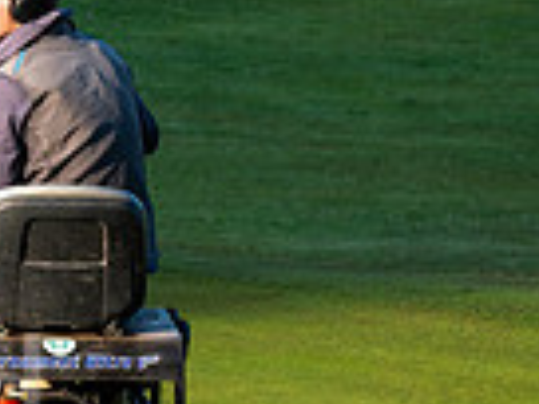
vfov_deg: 2.4
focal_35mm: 609
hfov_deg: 3.2
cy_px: 261
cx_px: -559
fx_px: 9483
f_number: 5
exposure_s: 1/640
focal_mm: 120
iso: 160
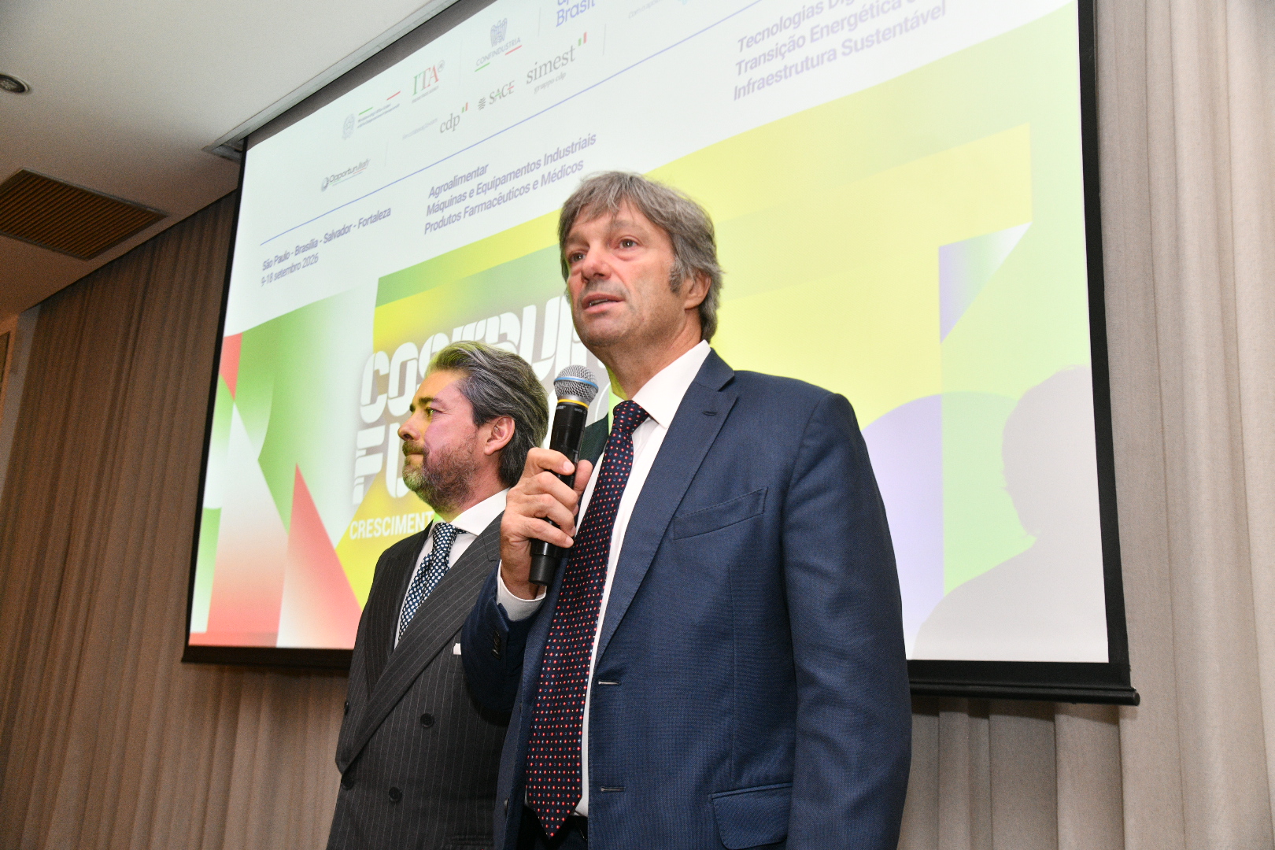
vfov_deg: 43.6
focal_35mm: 30
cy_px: 425
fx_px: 1062
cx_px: 638
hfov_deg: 61.9
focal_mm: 30
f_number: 5
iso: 1600
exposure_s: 1/125
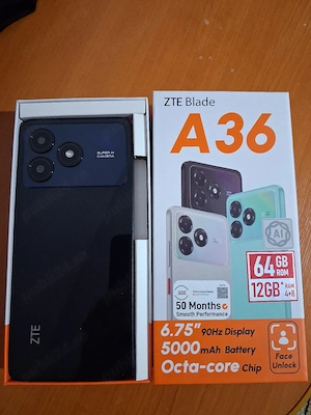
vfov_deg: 65.3
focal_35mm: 27
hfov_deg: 51.4
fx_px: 323
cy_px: 208
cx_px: 156
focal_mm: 4
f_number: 1.8
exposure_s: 1/33
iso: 640
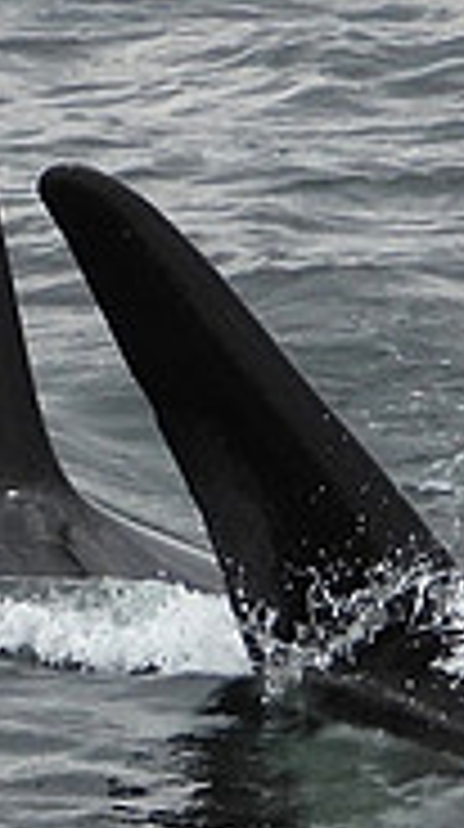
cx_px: 505
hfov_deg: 2.1
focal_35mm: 585
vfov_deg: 3.7
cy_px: 731
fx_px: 12843
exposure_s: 1/800
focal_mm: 30.5
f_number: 4
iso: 100
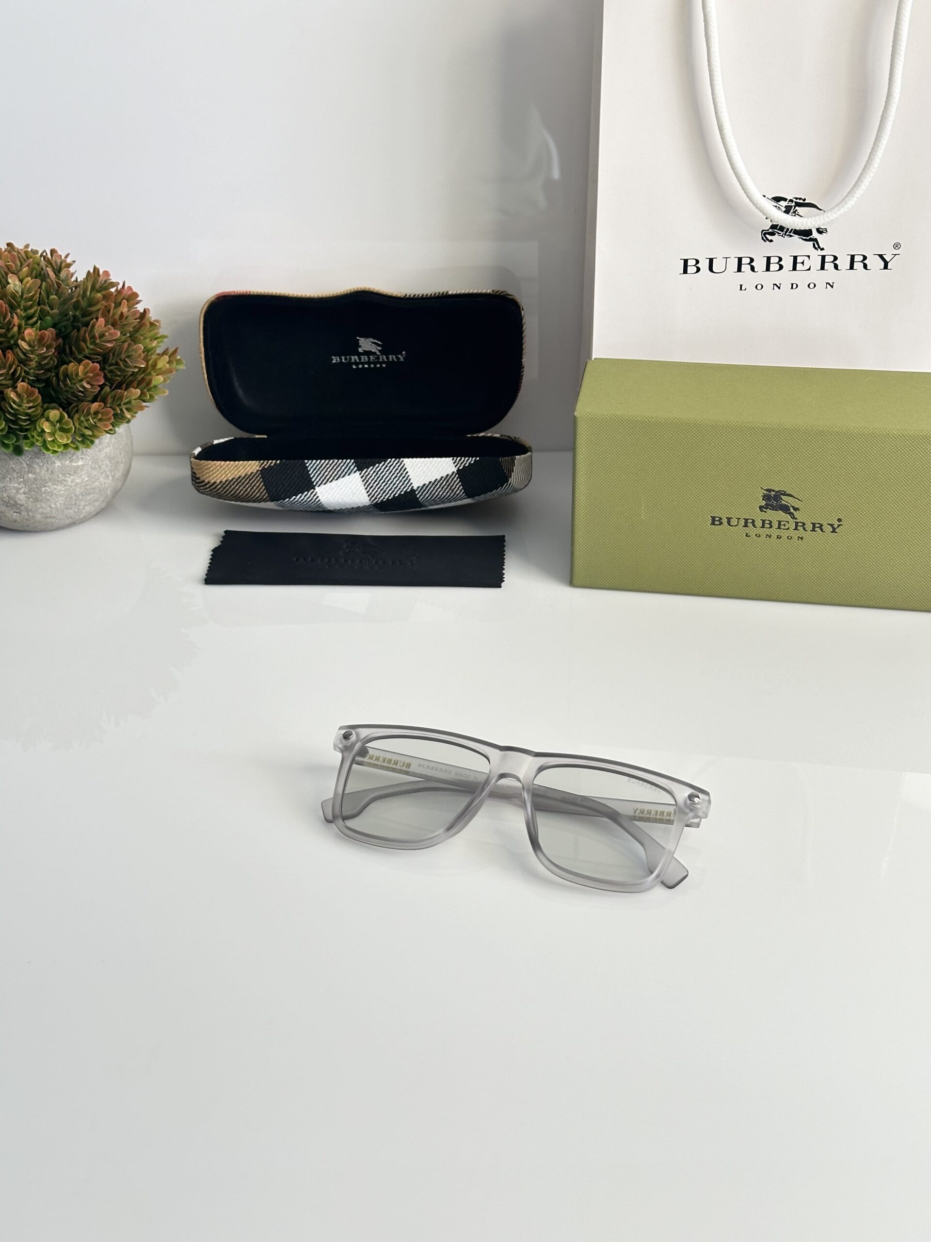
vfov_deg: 39.7
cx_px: 466
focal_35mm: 48
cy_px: 621
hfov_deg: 30.3
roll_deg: +0.6
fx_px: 1721
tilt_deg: -30.8
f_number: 1.78
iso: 100
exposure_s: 1/60
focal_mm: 6.86
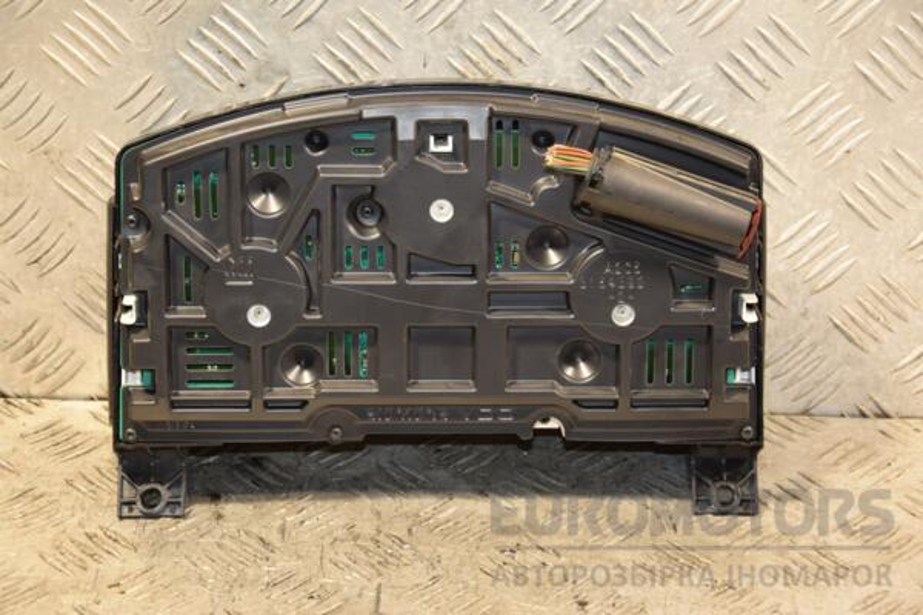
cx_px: 462
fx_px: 2384
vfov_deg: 14.7
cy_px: 308
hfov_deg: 21.9
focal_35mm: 93
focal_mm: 62
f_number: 5.3
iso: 800
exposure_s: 1/80
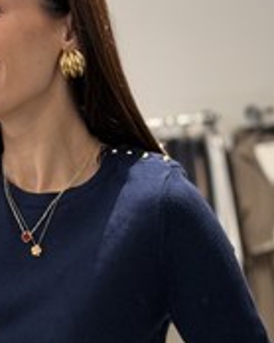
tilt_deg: -18.8
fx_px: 1217
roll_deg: +3.5
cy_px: 258
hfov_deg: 12.7
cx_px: 21
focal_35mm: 120
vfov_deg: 16.0
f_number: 1.78
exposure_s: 1/100
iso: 80
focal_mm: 6.76
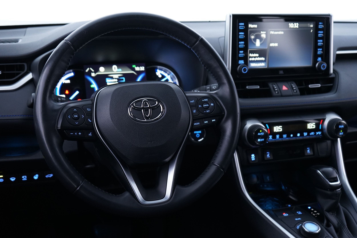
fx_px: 407
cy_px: 119
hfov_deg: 47.4
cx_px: 178
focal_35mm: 41
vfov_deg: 32.6
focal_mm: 41
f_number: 4.5
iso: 1250
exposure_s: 1/10
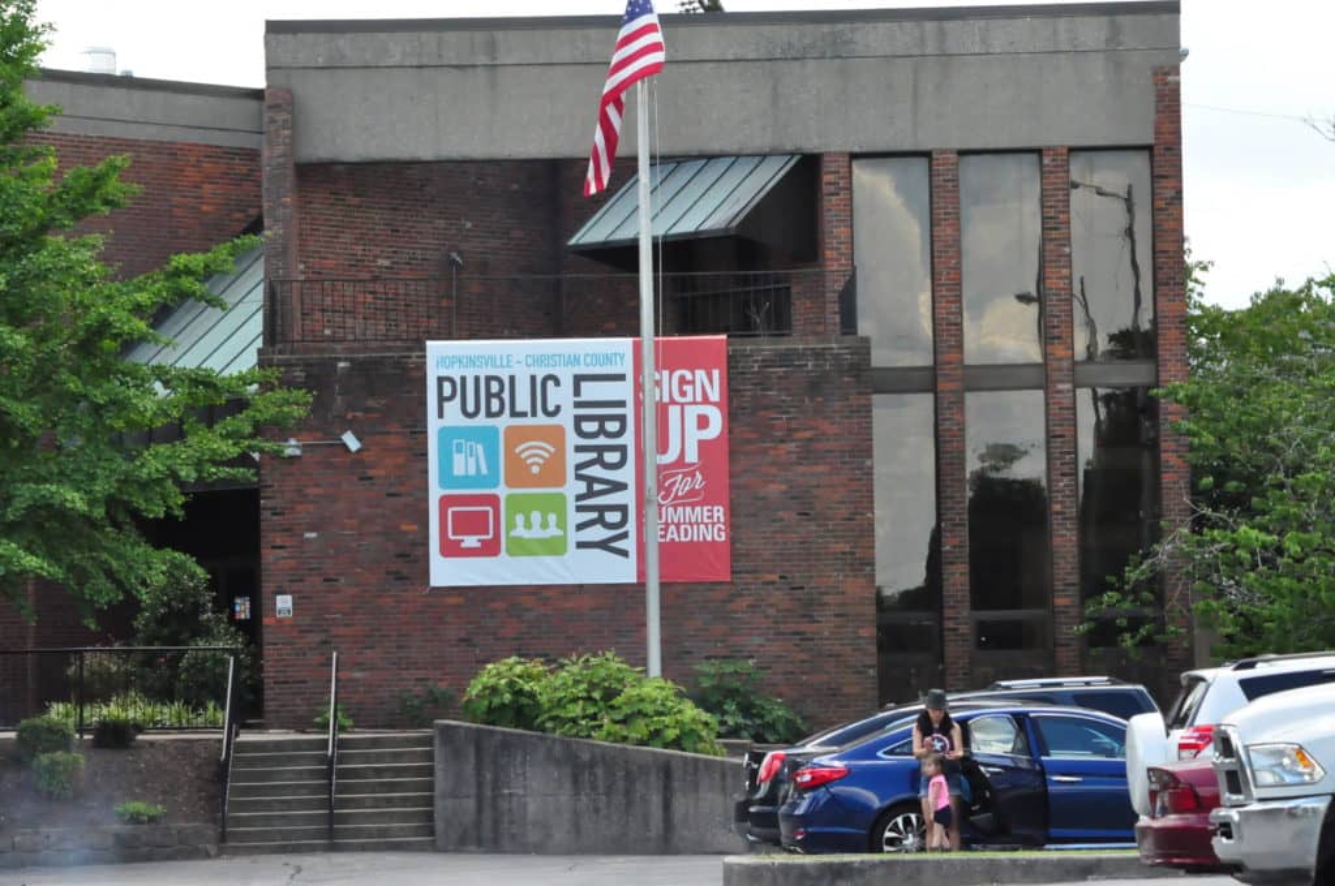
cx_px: 668
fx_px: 6222
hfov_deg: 12.2
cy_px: 443
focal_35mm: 168
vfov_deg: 8.1
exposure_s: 1/1600
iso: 3200
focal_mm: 112
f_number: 11
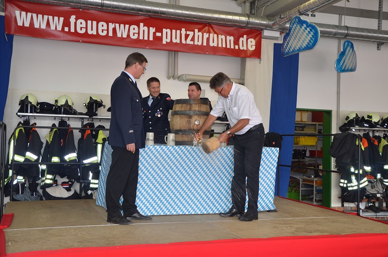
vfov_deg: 31.7
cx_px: 194
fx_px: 452
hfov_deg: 46.5
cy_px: 128
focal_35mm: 42
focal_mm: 28
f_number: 4
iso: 320
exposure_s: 1/50
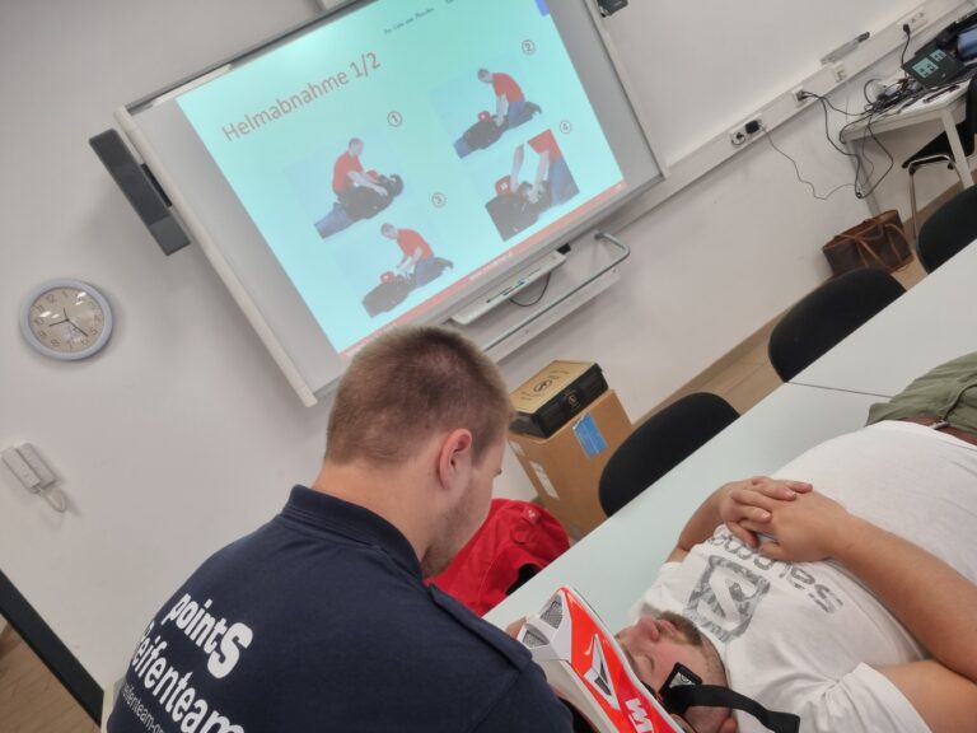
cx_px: 488
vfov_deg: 53.1
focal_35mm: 26
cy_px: 366
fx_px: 734
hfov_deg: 67.3
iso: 80
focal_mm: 5.4
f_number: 1.8
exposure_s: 1/100
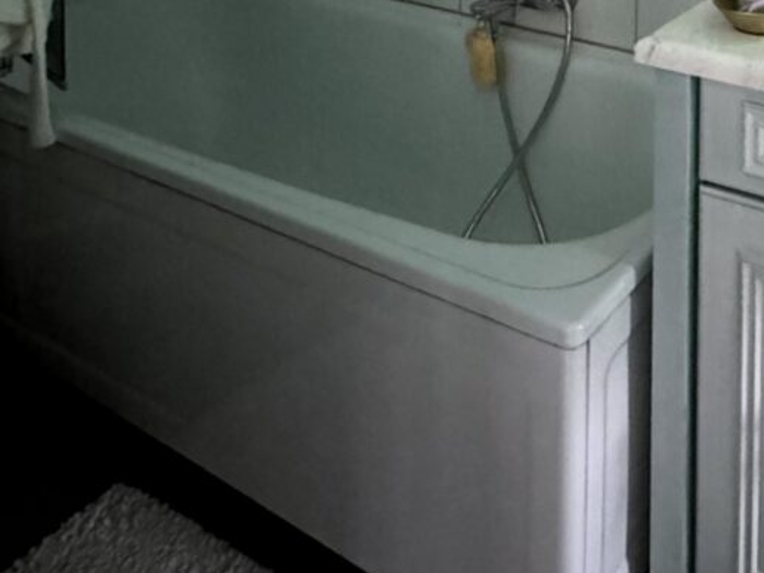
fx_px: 861
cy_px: -219
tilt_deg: -5.4
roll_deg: +0.9
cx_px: 709
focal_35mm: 39
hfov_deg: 43.1
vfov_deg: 28.4
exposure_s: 1/33
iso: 1250
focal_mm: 2.22
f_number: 2.2
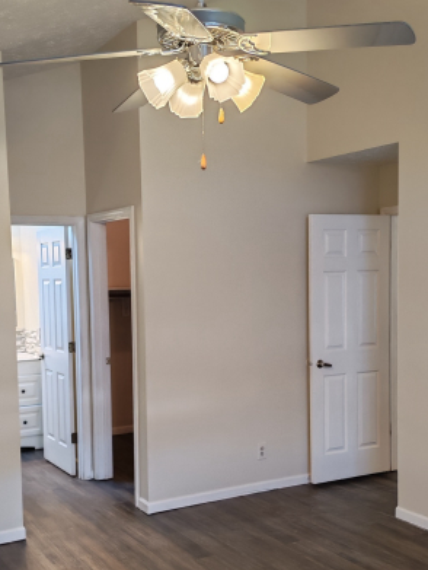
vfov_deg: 41.0
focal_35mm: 46
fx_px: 757
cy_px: 337
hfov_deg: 31.5
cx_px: 186
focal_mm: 6.12
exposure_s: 1/100
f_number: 1.9
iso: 800
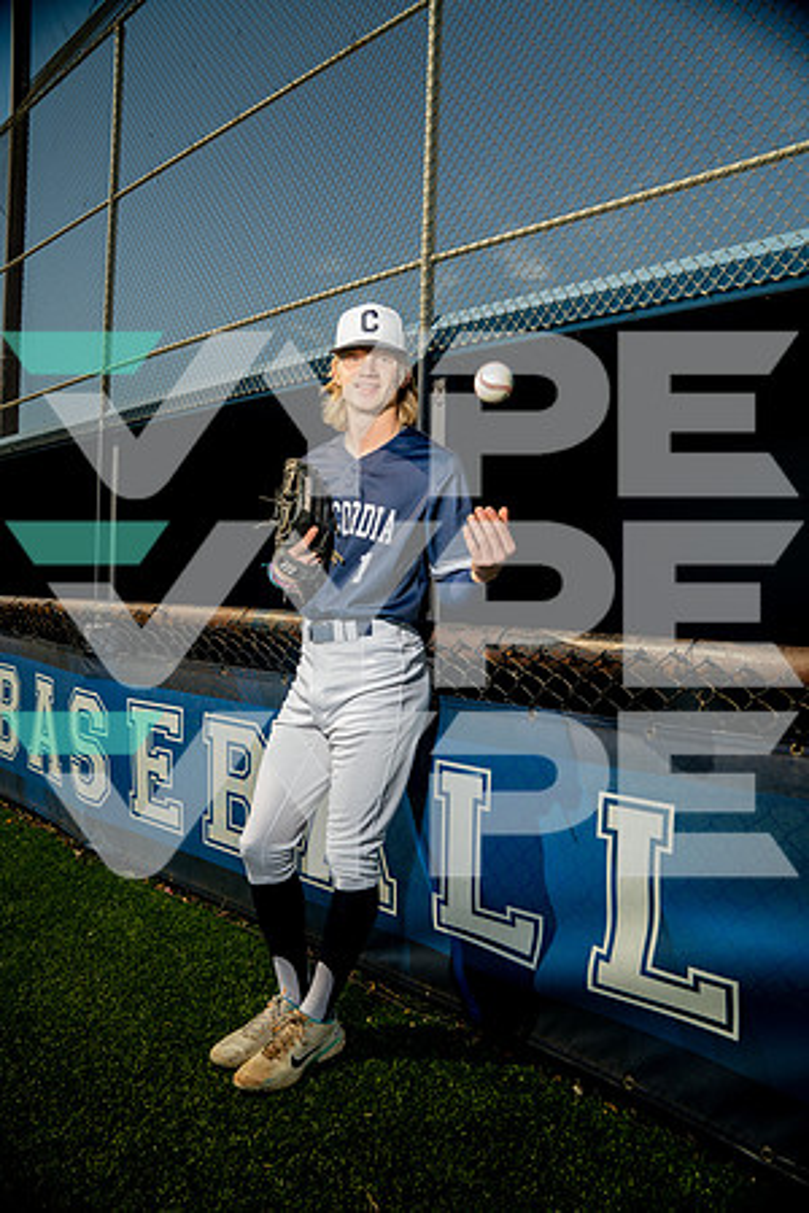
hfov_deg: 53.1
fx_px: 809
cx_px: 404
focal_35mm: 24
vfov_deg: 73.7
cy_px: 606
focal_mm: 24
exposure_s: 1/250
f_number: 4.5
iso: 100
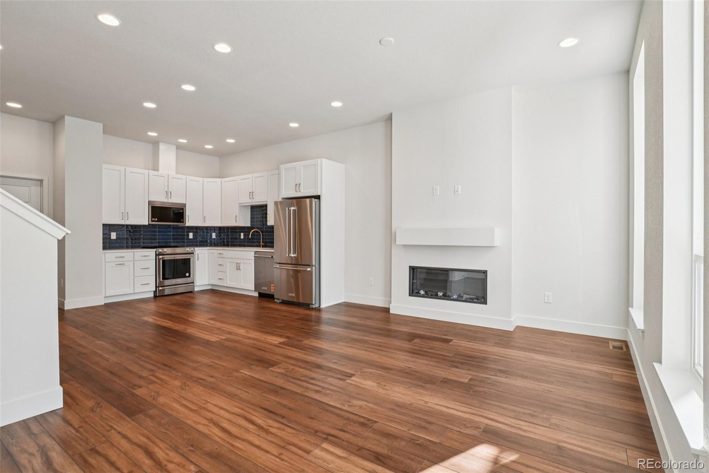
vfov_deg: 72.0
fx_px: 325
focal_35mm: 16
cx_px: 354
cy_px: 236
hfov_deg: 95.0
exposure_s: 1/30
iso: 200
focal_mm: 11
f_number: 8
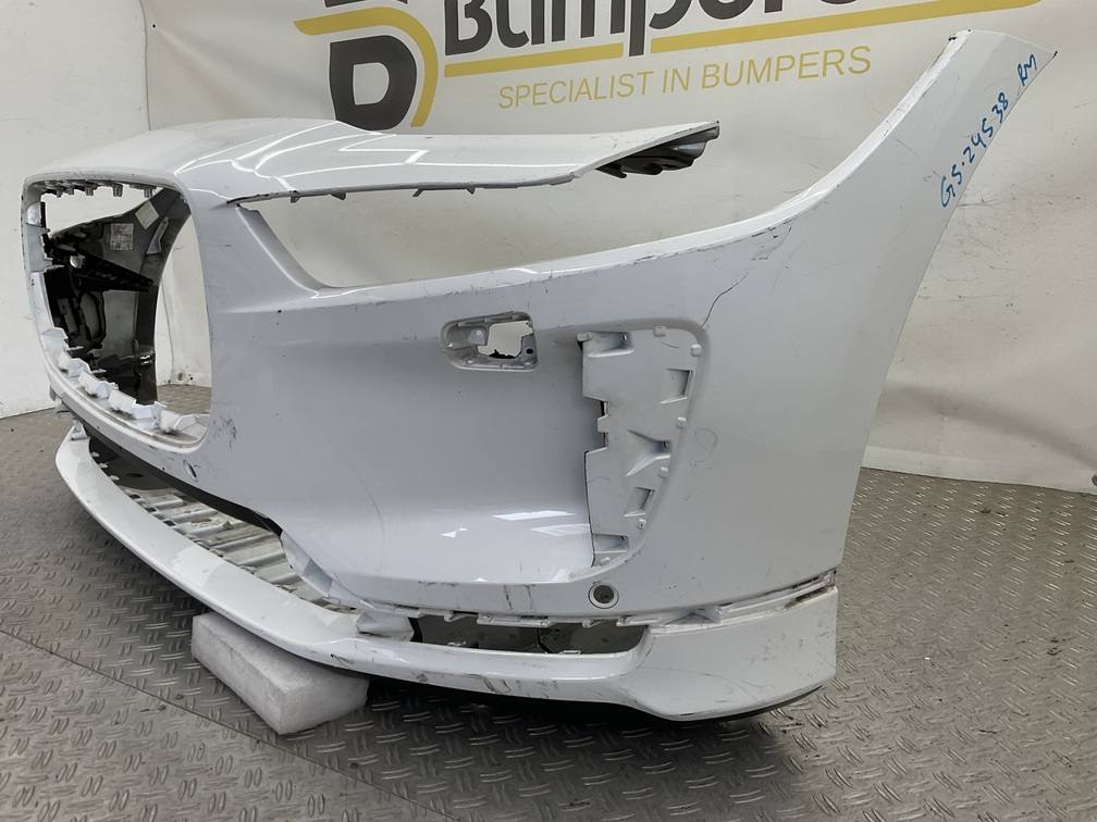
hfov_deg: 61.7
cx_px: 548
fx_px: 919
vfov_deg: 48.2
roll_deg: +0.6
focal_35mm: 29
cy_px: 411
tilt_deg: -15.1
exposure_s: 1/120
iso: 20
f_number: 1.8
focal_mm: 3
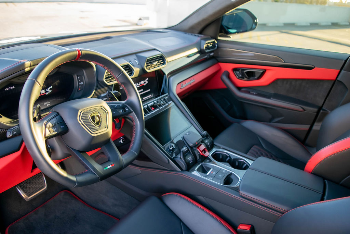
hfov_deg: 67.4
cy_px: 117
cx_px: 175
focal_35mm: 27
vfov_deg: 47.9
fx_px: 263
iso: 450
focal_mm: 18
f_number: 4
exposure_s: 1/60
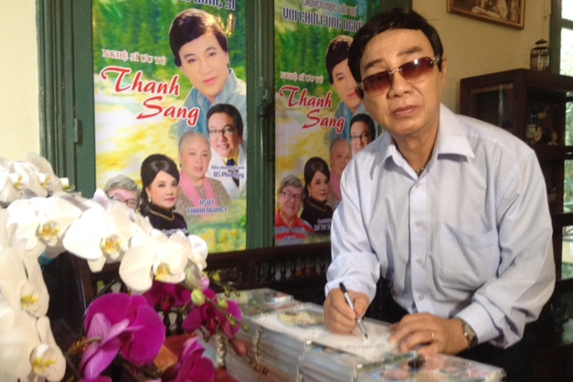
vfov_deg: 37.8
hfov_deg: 54.4
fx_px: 557
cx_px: 288
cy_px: 199
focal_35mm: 35
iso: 125
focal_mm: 3.3
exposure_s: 1/24
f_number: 2.4
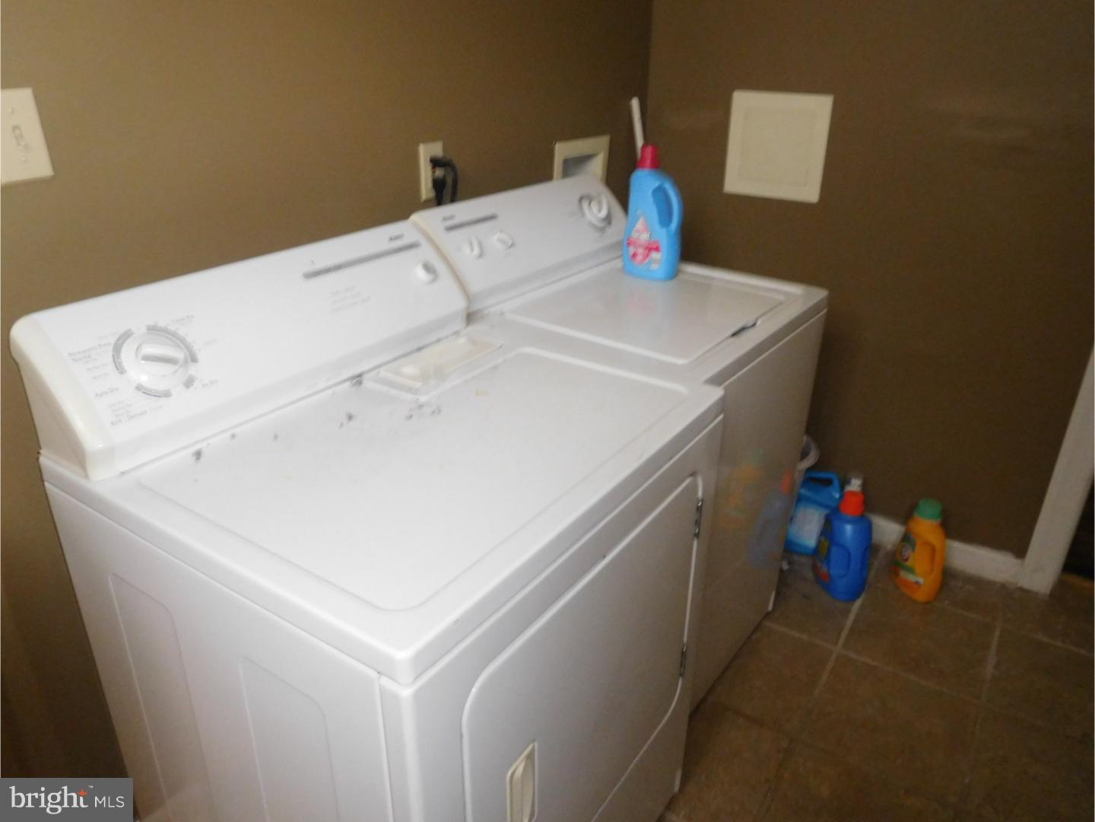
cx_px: 548
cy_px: 411
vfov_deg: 54.9
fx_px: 791
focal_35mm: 25
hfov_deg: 69.4
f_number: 3.4
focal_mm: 4.5
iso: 560
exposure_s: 1/8
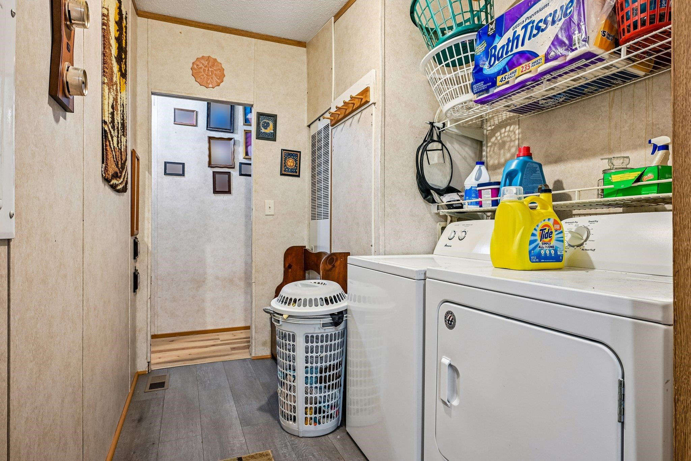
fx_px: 384
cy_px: 230
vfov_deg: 61.9
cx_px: 346
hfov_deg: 84.0
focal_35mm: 20
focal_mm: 20
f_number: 8
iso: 400
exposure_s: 1/6
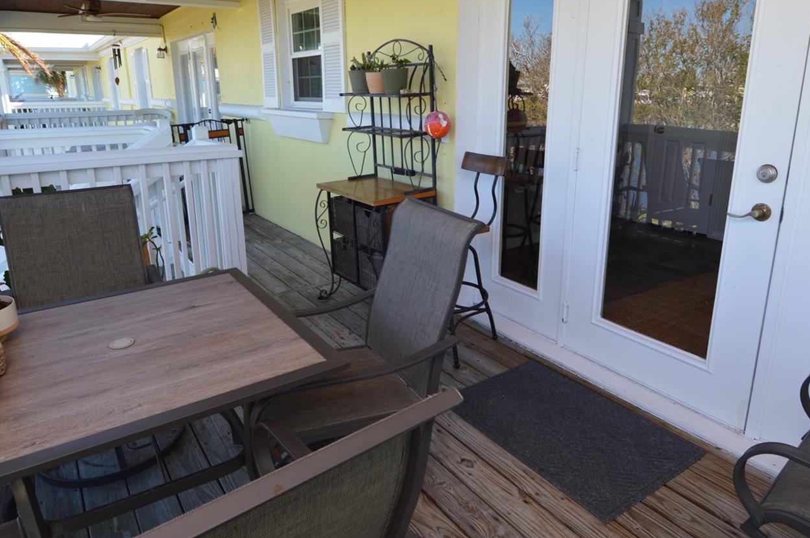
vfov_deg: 54.9
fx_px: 517
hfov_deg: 76.2
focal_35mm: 23
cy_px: 236
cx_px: 404
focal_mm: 12
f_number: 5.6
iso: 200
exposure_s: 1/125
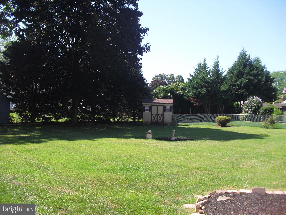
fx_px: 297
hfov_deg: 51.4
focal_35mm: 36
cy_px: 108
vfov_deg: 39.7
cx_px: 143
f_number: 7.8
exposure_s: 1/80
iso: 100
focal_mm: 6.3
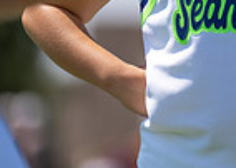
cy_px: -18
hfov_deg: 2.3
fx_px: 5789
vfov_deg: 1.7
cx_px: 251
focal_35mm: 865
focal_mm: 200
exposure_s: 1/1600
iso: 100
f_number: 2.8
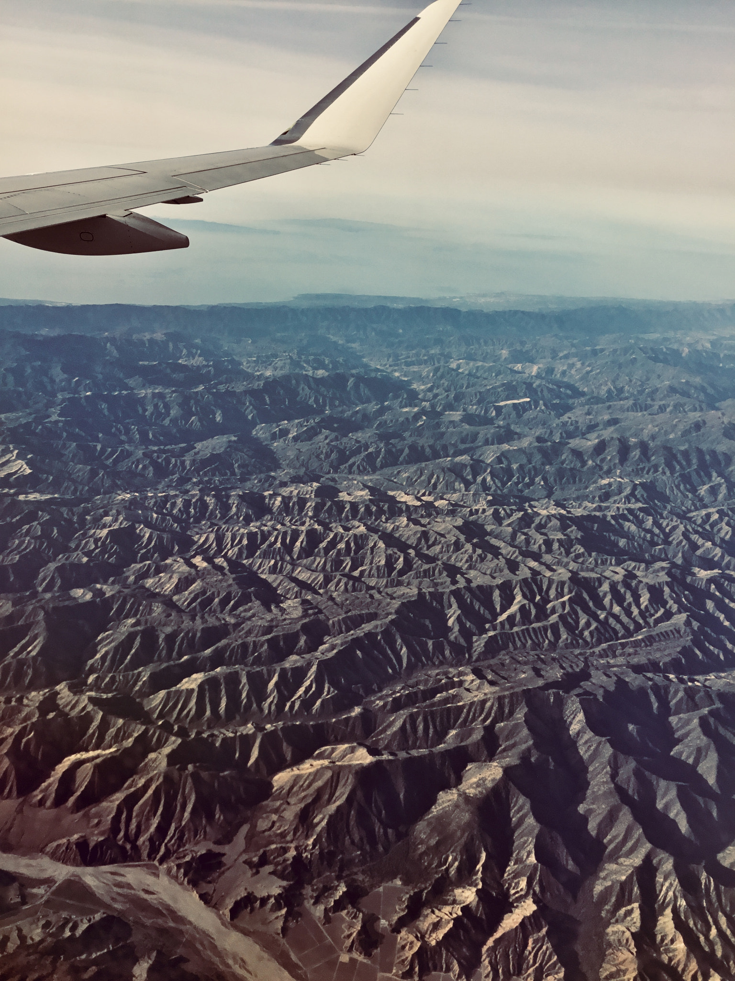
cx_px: 368
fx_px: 878
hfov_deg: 45.4
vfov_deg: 58.4
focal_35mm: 31
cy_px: 490
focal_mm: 3.3
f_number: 2.4
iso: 25
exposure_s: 1/652
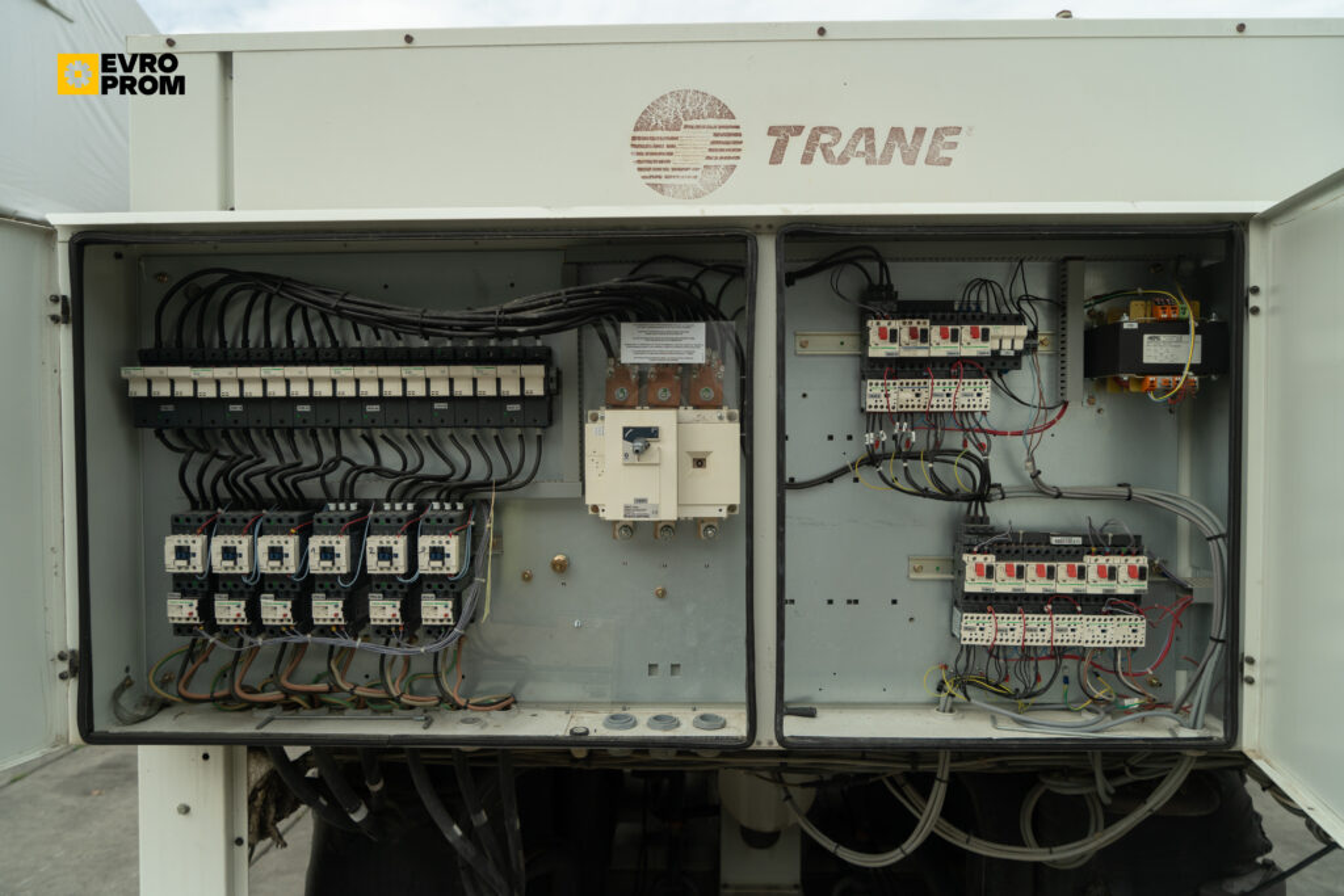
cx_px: 672
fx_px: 896
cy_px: 448
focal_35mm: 24
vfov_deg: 53.1
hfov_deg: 73.7
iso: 200
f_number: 5
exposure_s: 1/320
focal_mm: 24
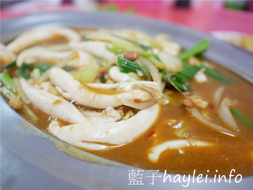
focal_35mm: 30
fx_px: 219
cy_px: 95
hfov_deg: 60.0
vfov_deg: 46.8
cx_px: 126
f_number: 1.7
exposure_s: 1/60
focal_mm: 15
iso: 250
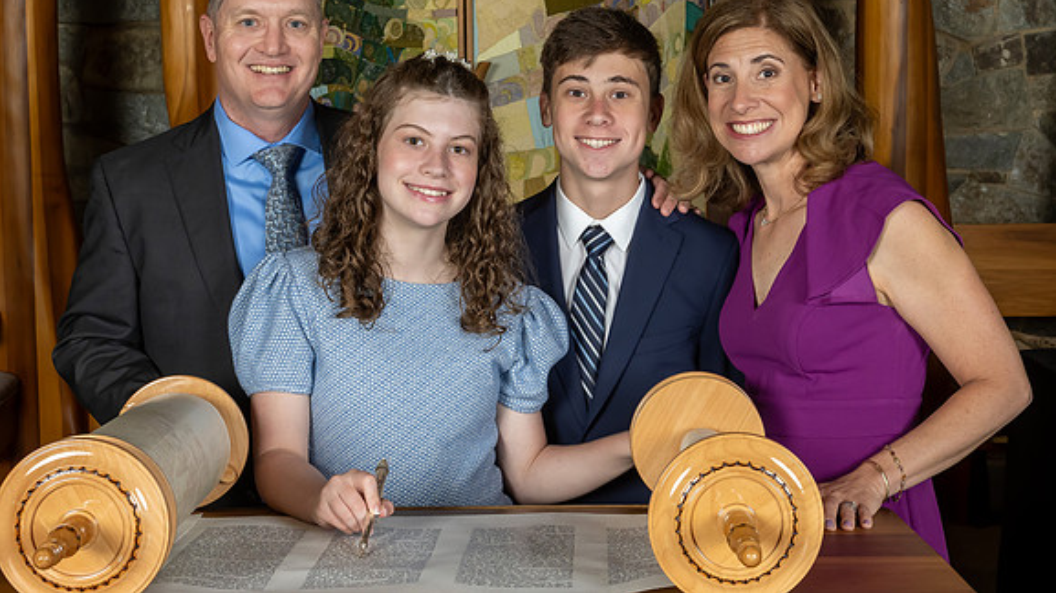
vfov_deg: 19.7
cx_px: 593
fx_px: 1707
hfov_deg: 34.3
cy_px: 208
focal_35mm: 61
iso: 640
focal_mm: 34
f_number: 8
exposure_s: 1/200
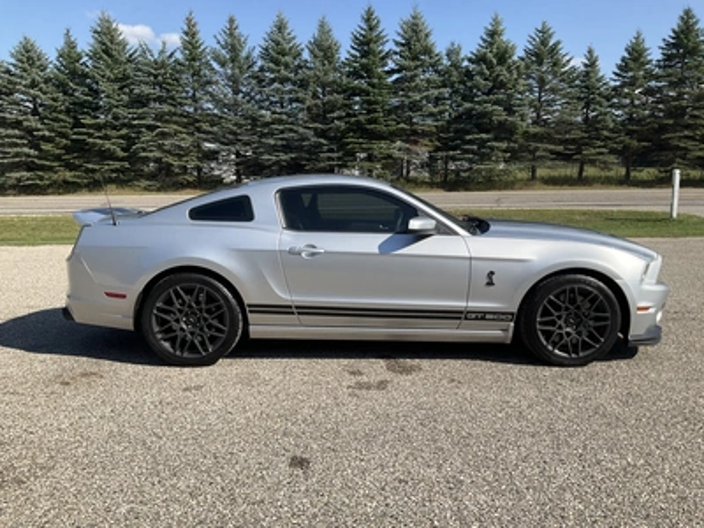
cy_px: 264
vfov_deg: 48.2
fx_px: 590
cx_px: 352
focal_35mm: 29
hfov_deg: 61.7
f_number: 1.8
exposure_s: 1/1730
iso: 25
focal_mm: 3
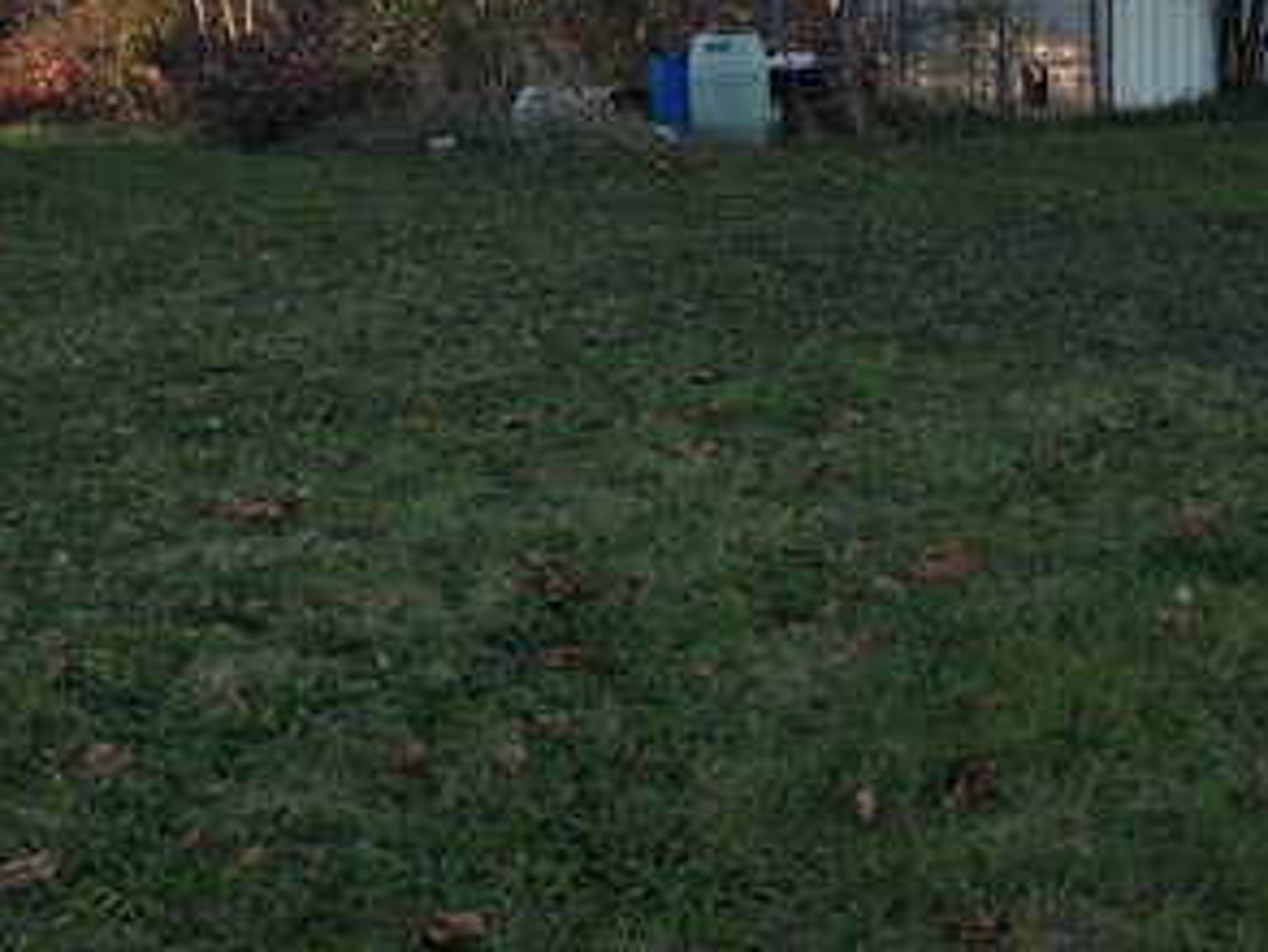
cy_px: 121
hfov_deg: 27.0
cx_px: 649
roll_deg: +2.9
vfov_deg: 20.1
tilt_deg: -1.5
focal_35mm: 72
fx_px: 2638
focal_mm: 4.12
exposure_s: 1/198
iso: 50
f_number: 2.4
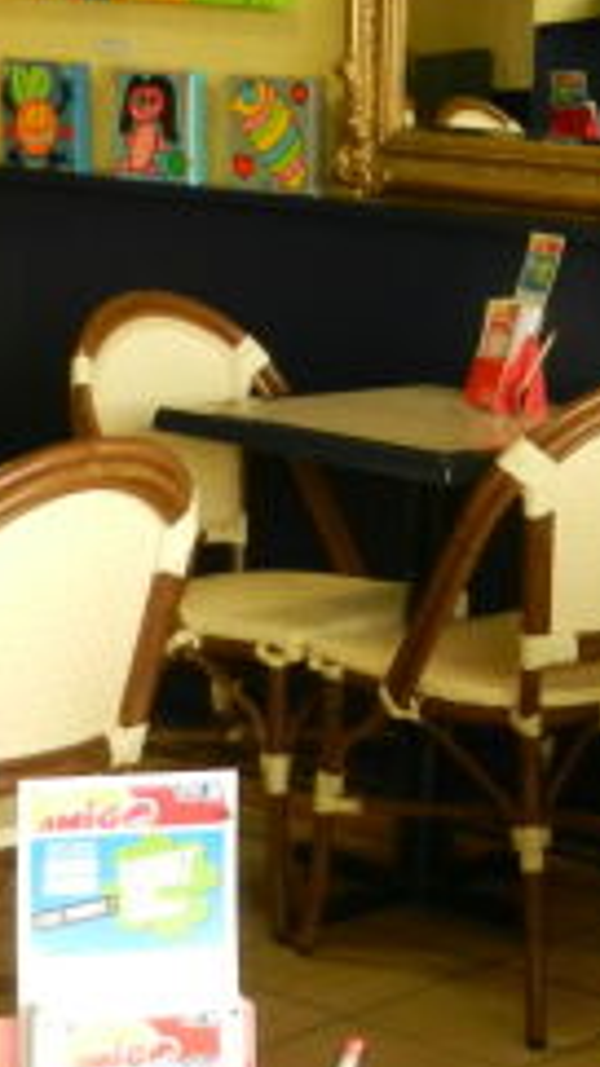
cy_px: 209
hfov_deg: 11.4
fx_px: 2944
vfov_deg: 20.3
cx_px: 728
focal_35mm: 104
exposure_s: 1/25
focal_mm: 5.9
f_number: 3.8
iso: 160
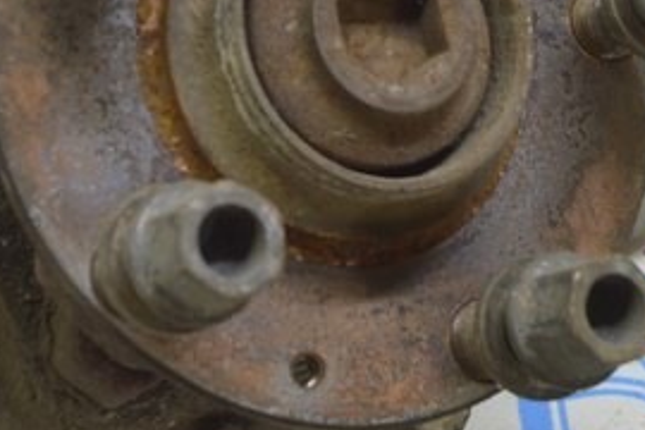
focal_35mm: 125
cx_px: 60
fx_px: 2239
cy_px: 8
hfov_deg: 16.2
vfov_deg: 10.9
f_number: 5.6
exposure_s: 1/20
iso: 400
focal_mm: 22
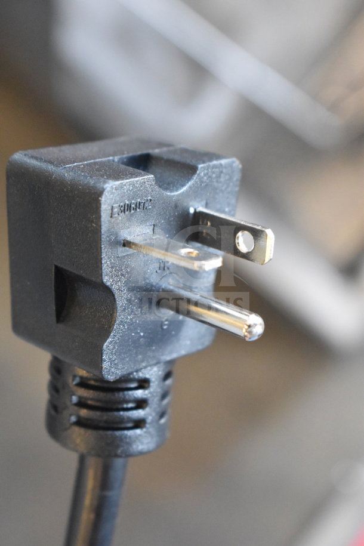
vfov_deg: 24.6
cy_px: 273
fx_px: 1251
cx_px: 182
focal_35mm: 82
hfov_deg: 16.6
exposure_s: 1/100
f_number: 5.6
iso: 5600
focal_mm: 55
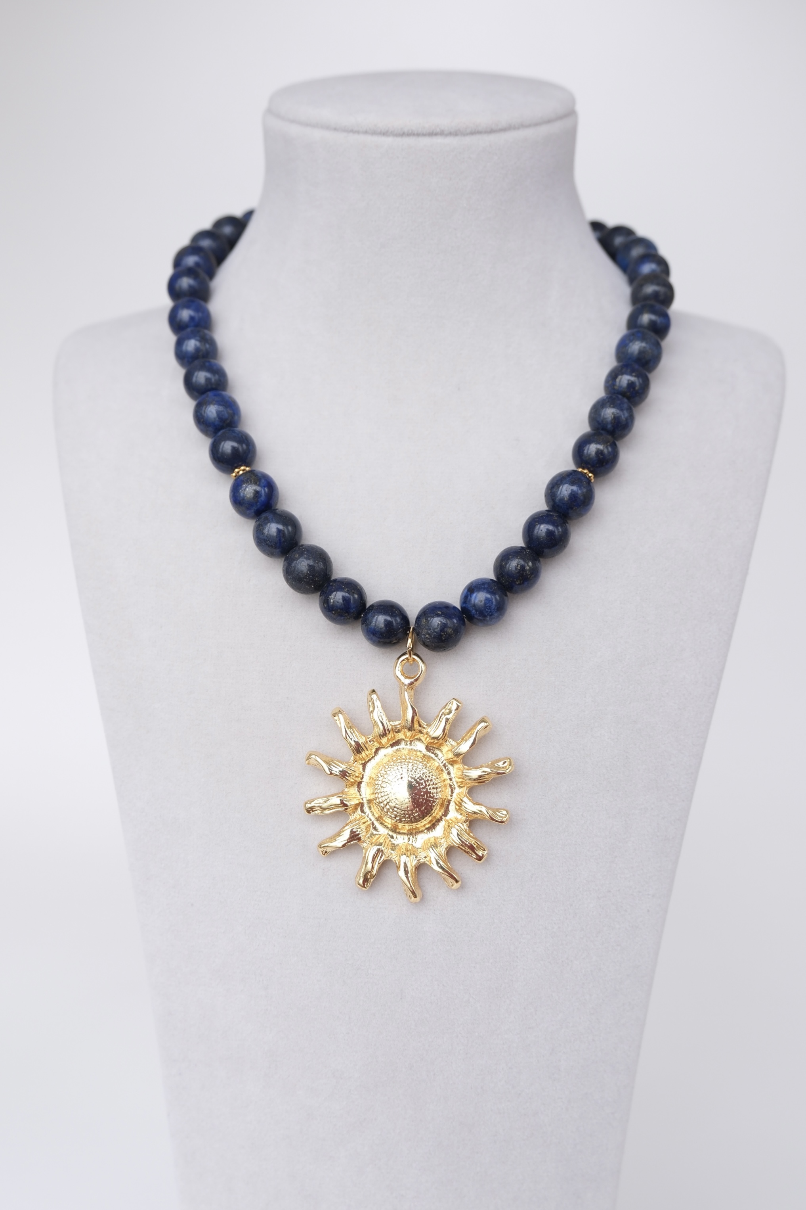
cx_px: 403
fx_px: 1276
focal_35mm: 38
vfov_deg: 50.7
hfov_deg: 35.1
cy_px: 605
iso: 160
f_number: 3.5
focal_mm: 25.5
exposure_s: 1/105
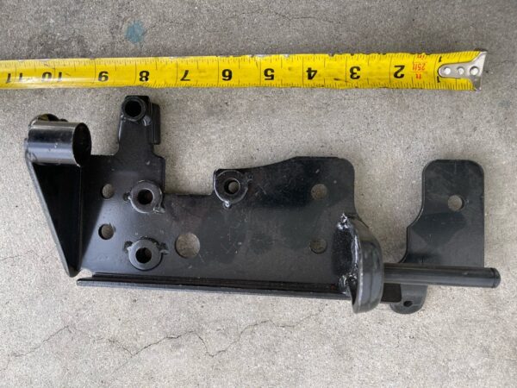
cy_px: 194
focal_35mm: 26
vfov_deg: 53.1
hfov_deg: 67.3
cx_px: 258
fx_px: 388
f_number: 1.6
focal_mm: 5.1
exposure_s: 1/144
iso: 32
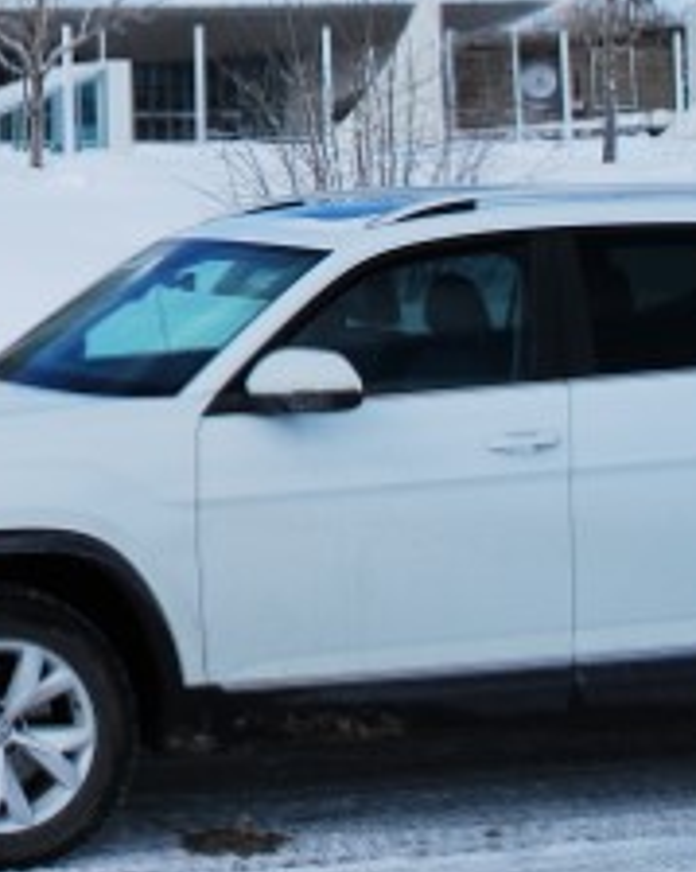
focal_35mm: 81
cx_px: -406
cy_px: -54
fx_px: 2087
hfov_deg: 16.8
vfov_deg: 22.4
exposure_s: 1/800
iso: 100
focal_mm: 18
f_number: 5.6
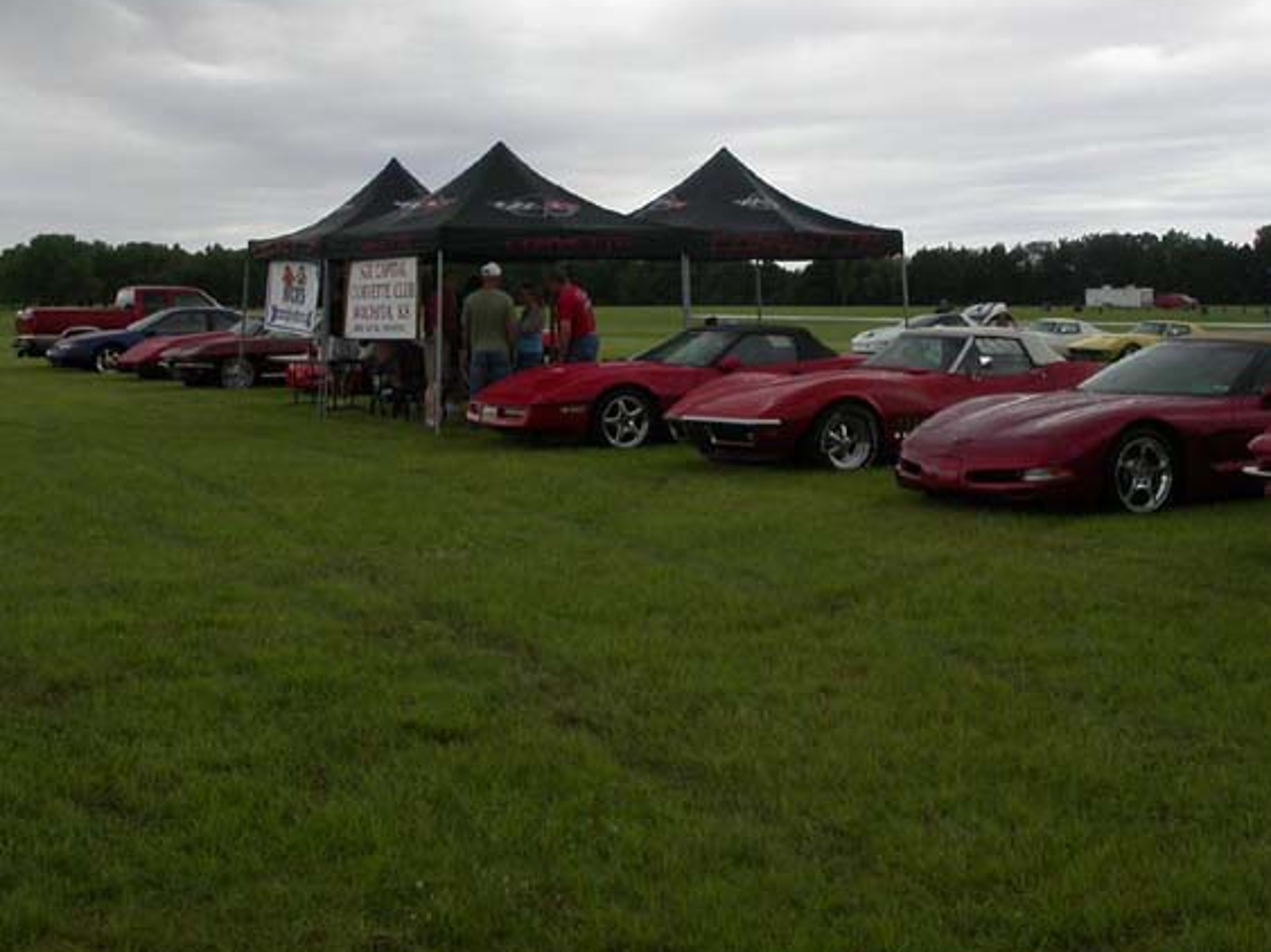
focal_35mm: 54
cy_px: 323
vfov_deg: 26.9
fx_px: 1982
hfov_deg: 35.5
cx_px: 578
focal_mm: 7.85
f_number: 6.7
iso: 100
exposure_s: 1/221
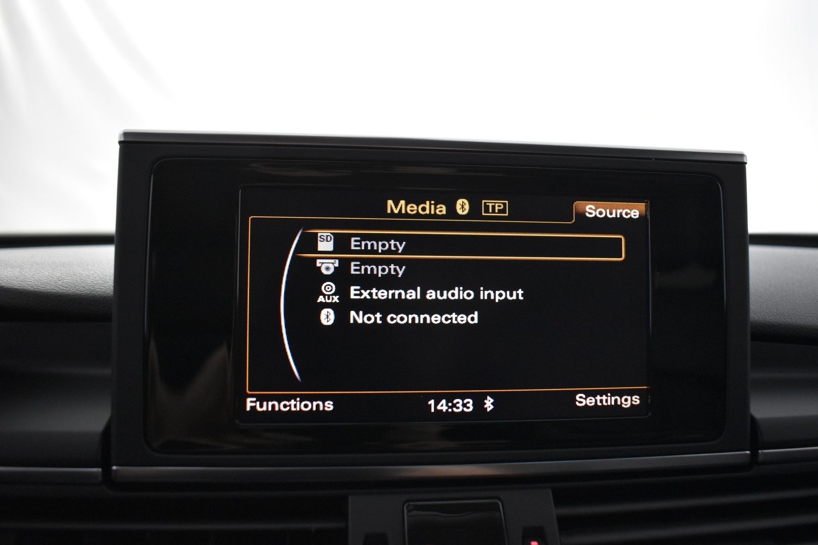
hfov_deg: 67.4
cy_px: 272
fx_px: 613
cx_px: 409
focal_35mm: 27
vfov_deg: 47.9
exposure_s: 1/60
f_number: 3.5
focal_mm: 18
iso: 3200
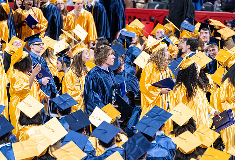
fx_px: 1956
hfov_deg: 6.9
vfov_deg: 4.7
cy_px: 64
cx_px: 161
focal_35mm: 298
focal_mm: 200
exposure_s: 1/200
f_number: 4
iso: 2000
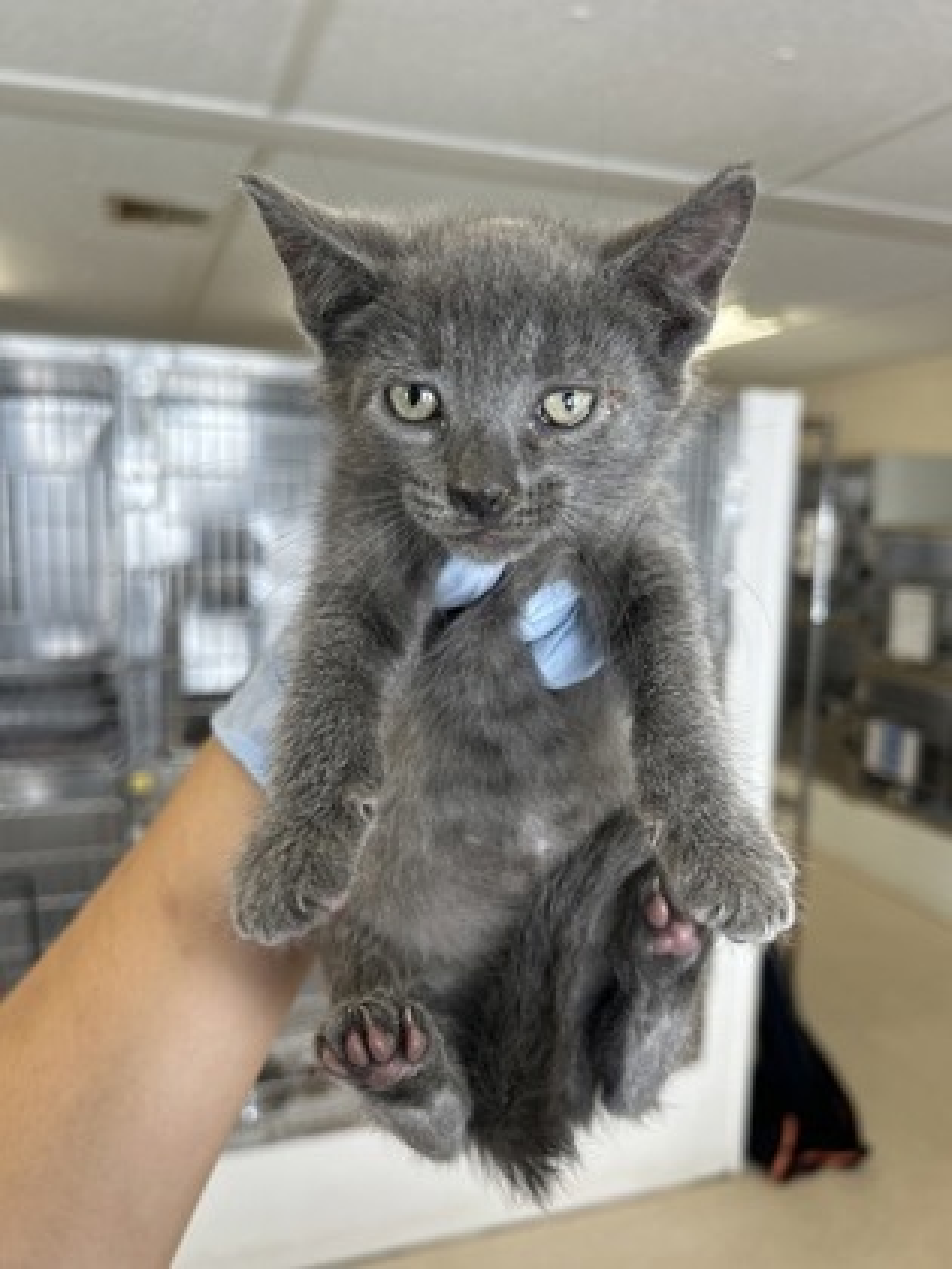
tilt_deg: -7.3
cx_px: 476
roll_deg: -1.8
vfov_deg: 67.3
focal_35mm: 26
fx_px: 953
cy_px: 634
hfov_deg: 53.1
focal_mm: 5.7
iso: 50
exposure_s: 1/120
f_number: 1.5
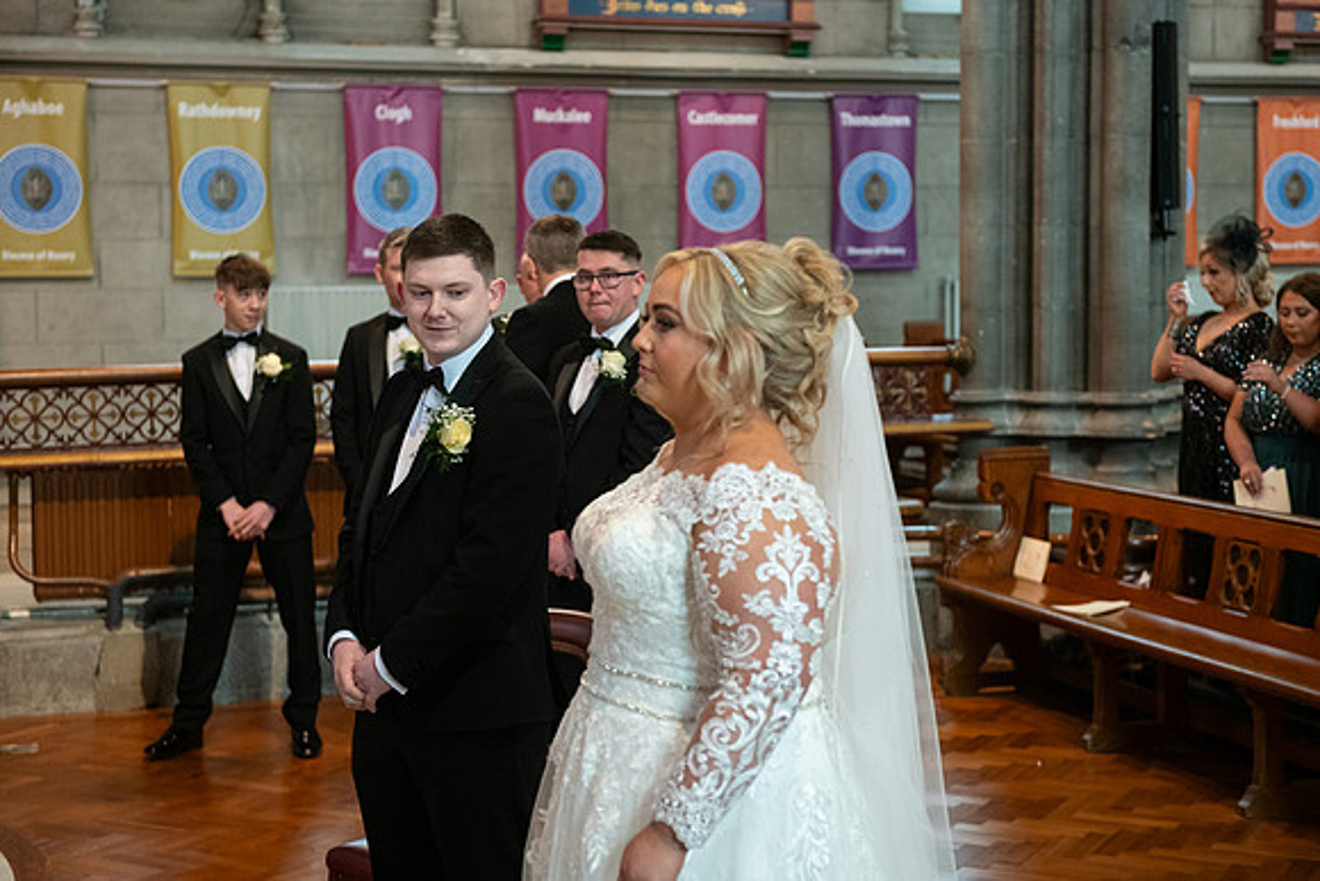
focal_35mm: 60
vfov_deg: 22.6
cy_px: 440
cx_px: 660
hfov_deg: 33.4
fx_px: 2200
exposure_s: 1/160
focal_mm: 60
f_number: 3.5
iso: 1250
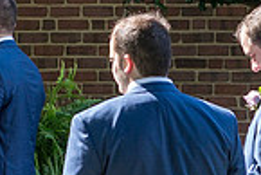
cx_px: -273
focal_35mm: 275
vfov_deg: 5.0
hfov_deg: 7.2
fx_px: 1996
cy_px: 67
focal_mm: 54
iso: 200
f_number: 4
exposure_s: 1/200
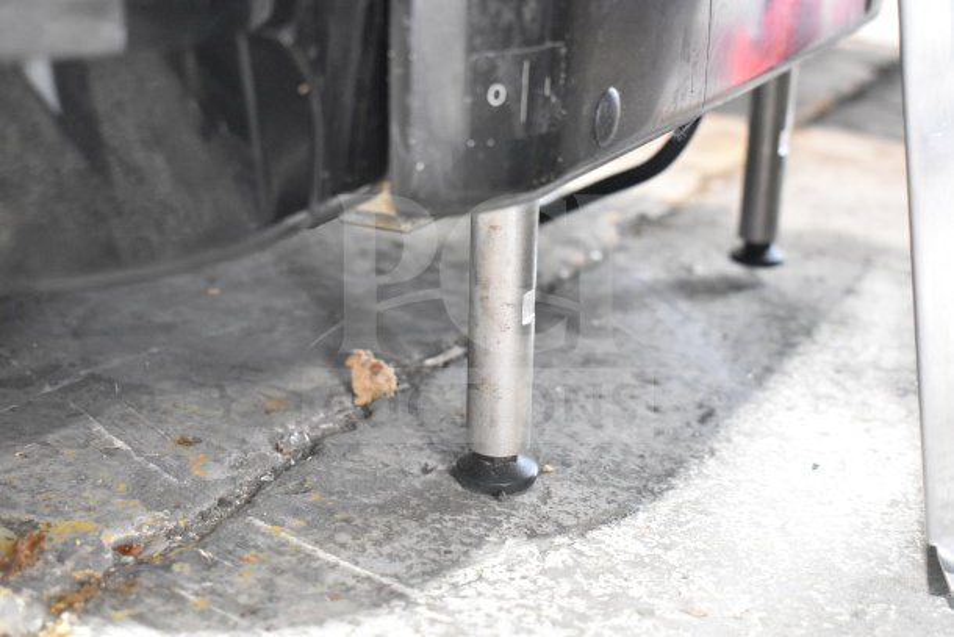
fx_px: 1511
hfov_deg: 35.0
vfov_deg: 23.8
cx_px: 477
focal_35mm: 57
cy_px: 318
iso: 5600
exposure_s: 1/60
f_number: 4.8
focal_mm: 38
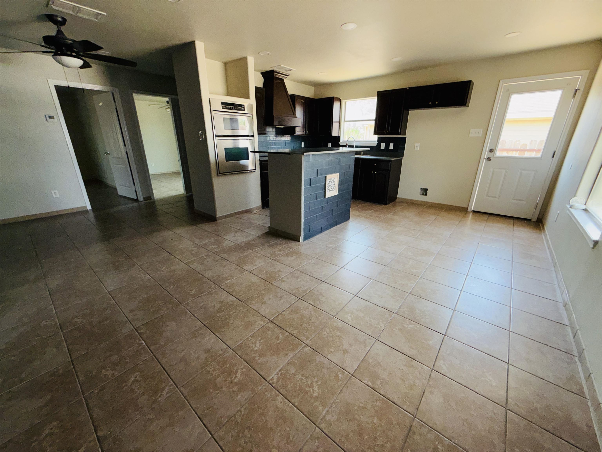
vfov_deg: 85.7
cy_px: 226
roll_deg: -0.9
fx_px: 243
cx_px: 301
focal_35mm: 14
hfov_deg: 102.1
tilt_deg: -18.3
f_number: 2.2
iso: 64
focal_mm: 2.22
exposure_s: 1/122
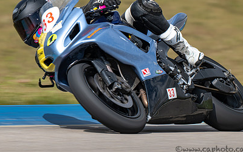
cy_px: 44
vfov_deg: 1.5
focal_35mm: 887
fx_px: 5874
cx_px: 92
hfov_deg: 2.4
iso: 64
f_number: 11
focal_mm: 600
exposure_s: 1/160
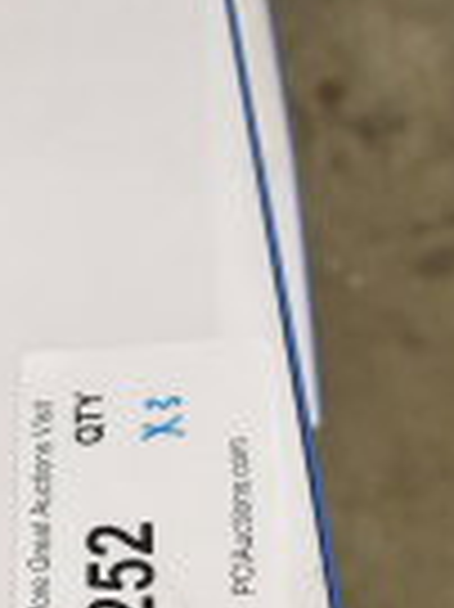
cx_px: -814
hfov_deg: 8.5
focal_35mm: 150
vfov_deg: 12.8
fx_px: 2630
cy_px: 750
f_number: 3.8
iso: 1250
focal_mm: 23
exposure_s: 1/40
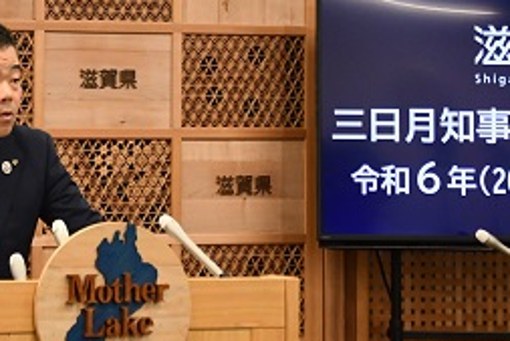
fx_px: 2098
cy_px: 94
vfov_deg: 9.3
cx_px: 280
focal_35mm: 148
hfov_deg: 13.9
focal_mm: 50
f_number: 4.8
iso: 1400
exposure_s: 1/125
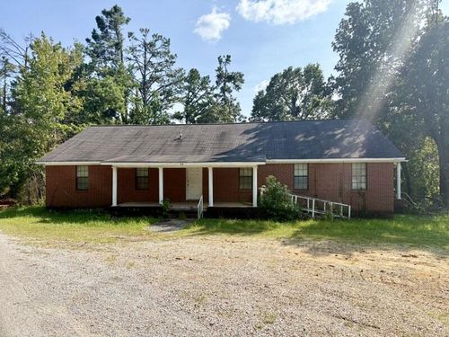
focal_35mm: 24
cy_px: 168
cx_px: 224
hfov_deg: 71.6
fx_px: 311
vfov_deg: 56.8
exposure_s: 1/4975
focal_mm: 6.76
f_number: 1.78
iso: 100
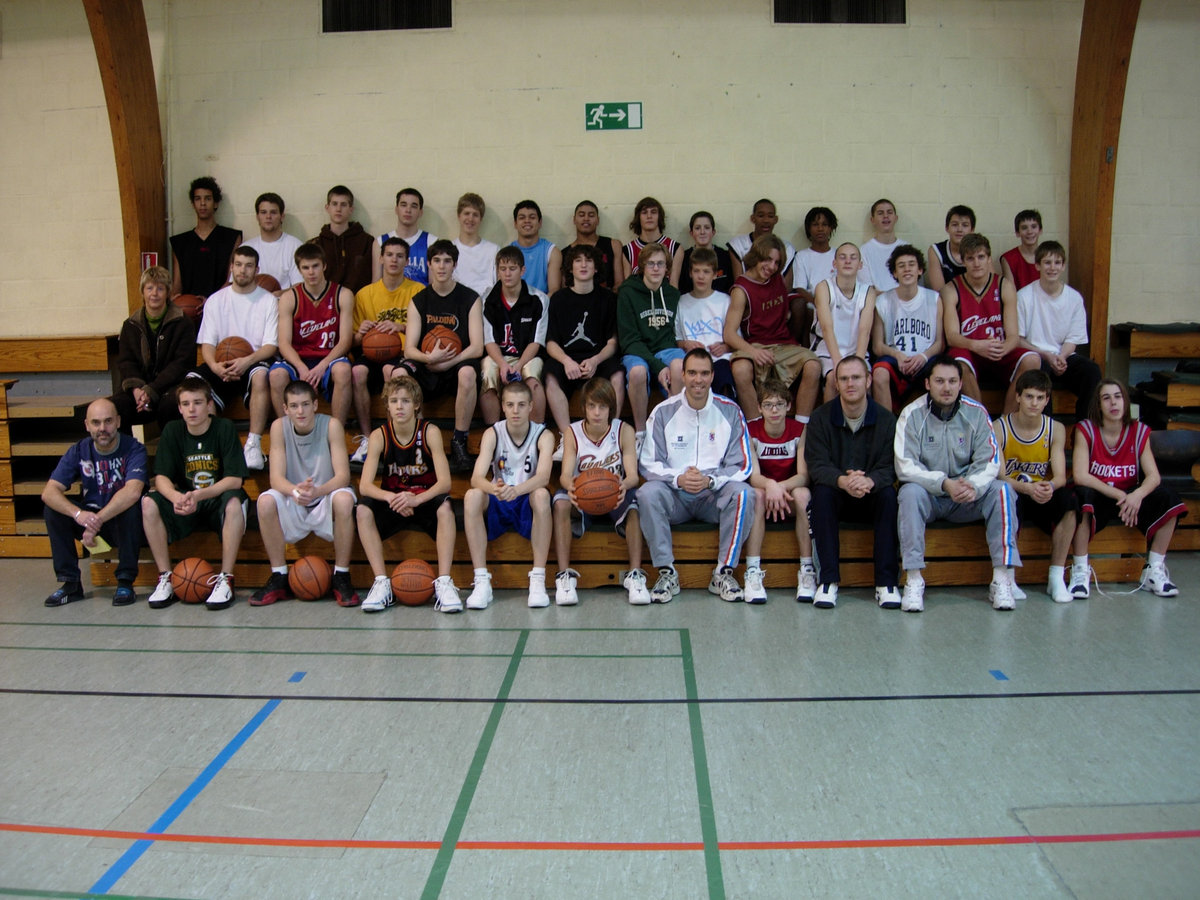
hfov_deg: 49.0
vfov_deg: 37.7
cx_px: 600
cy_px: 450
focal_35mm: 38
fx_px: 1317
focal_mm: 7.8
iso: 64
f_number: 2.8
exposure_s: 1/10.3
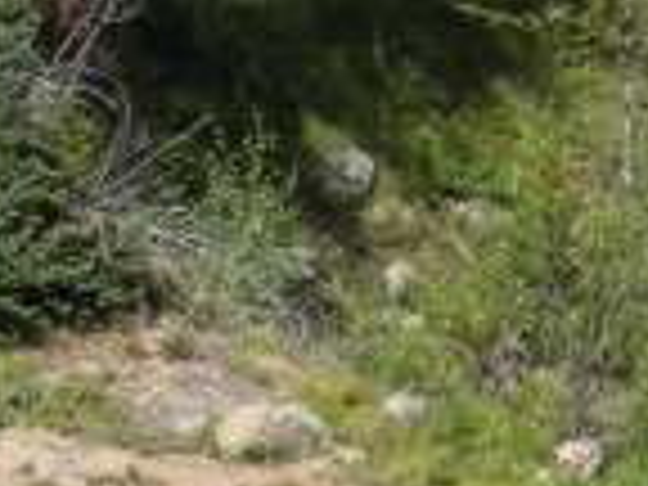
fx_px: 4792
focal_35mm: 256
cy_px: 428
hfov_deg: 7.4
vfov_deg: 5.8
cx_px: 1382
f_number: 3.5
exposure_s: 1/561
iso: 64
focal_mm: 6.3
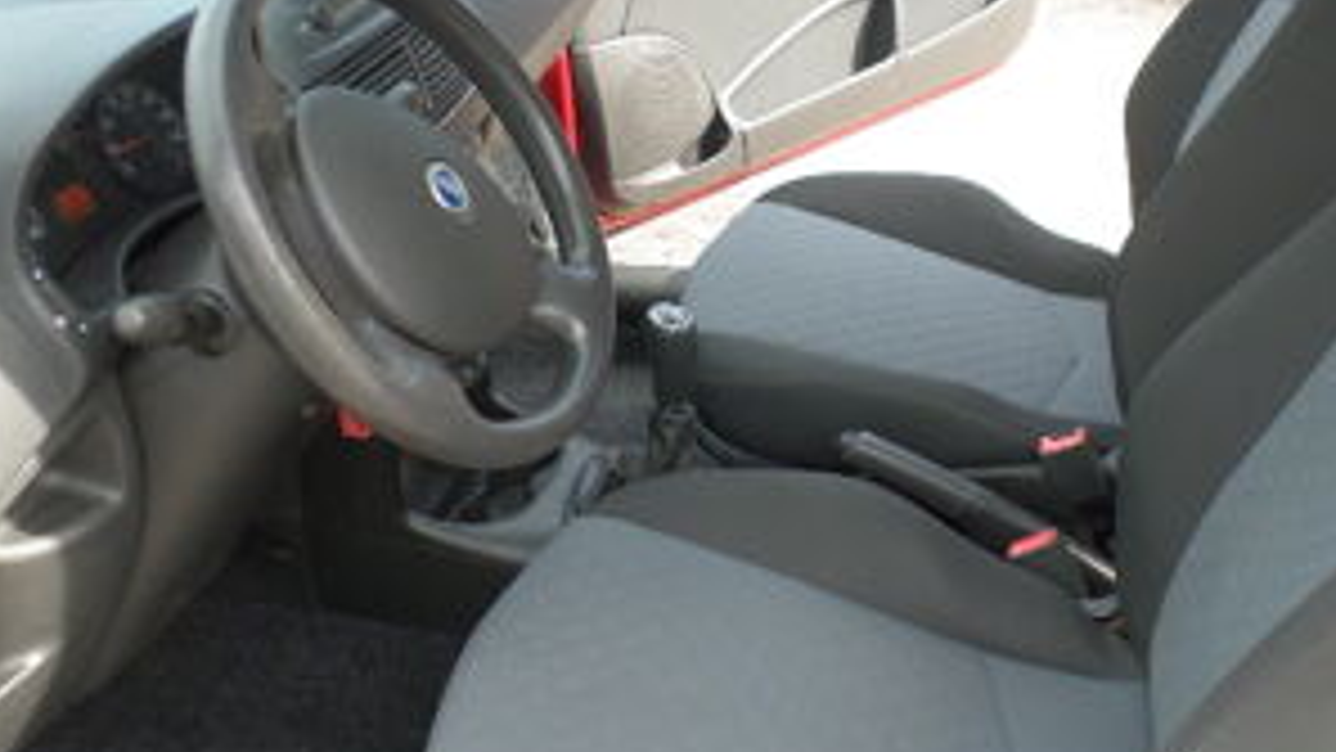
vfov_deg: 27.0
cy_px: 297
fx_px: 1559
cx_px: 913
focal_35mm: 44
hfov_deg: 45.5
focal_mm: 4.5
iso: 80
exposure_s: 1/180
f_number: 2.5
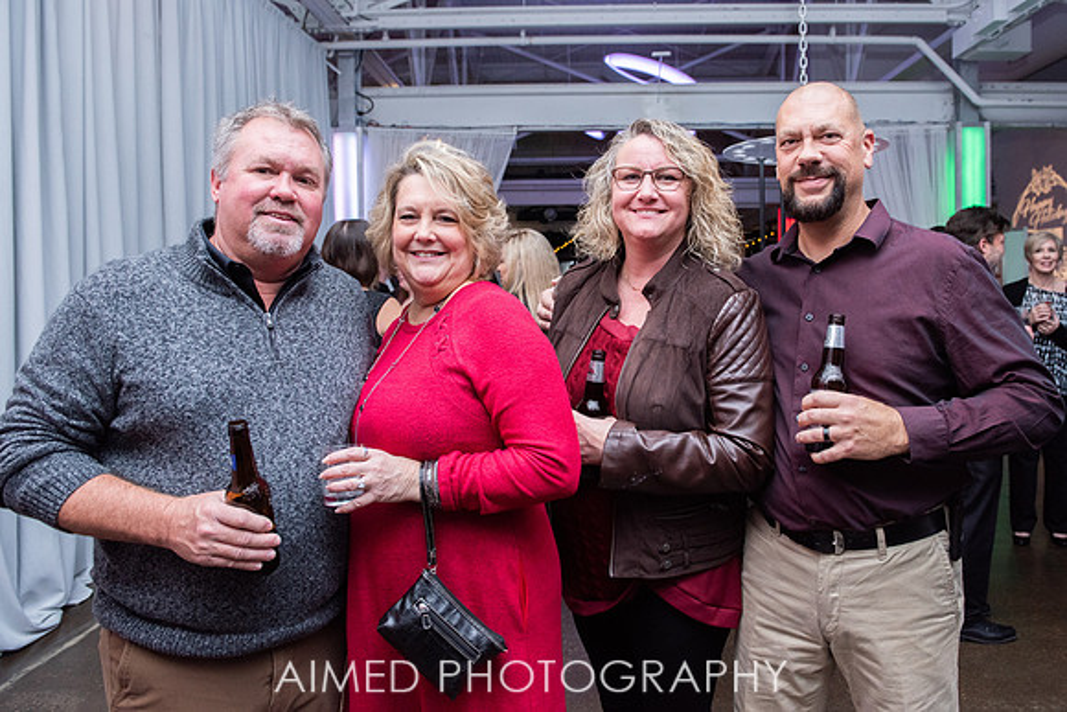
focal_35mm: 26
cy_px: 331
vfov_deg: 48.8
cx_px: 581
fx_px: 783
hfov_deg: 68.4
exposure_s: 1/200
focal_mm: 24
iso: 1000
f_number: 4.5
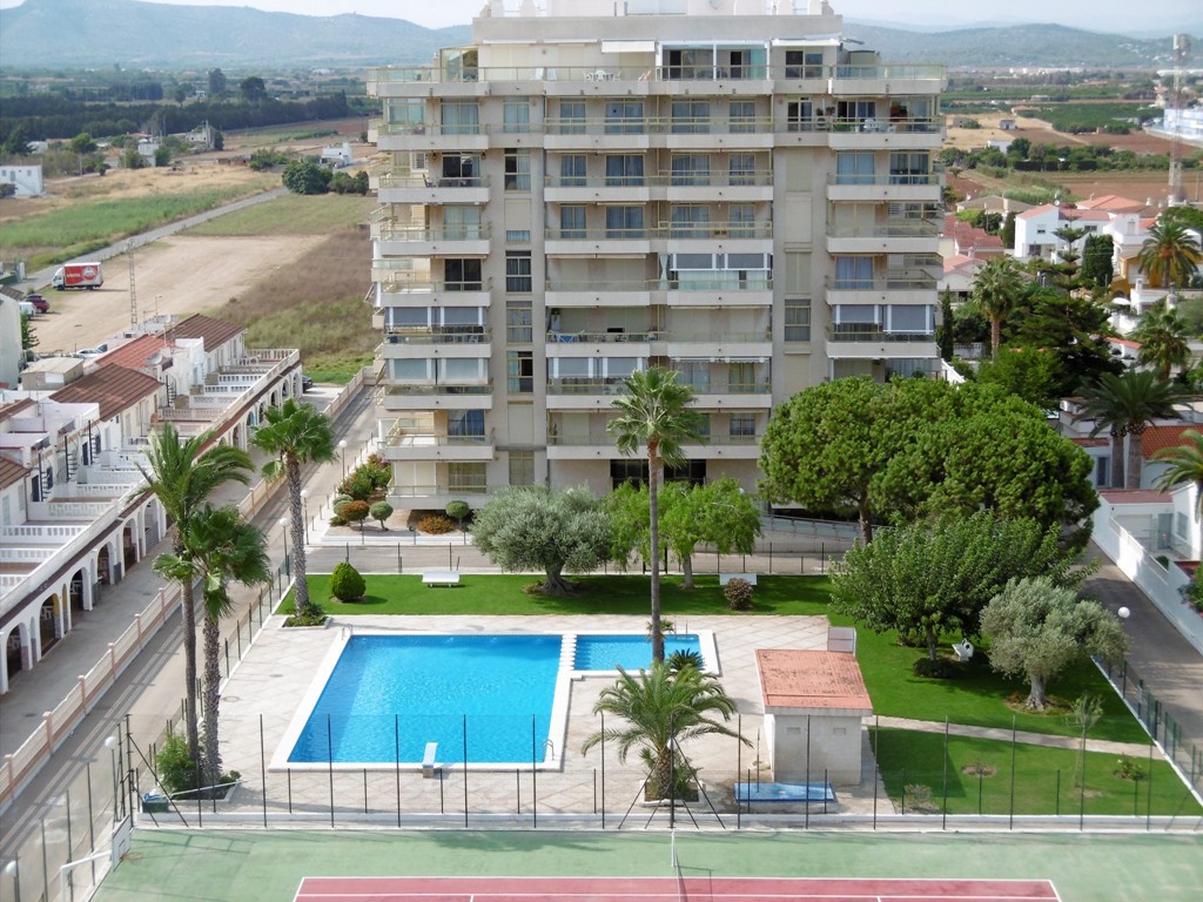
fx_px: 2050
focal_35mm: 59
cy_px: 451
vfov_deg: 24.8
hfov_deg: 32.7
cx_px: 602
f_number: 4.2
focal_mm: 10.5
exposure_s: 1/800
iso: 100
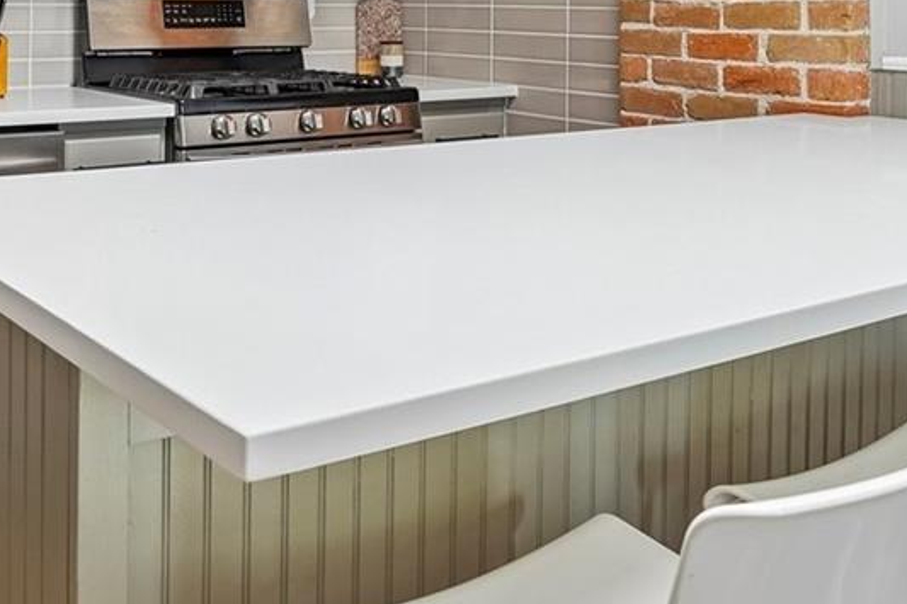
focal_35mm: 42
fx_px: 1058
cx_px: 272
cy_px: 0
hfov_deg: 45.4
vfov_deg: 29.7
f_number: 8
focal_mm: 14
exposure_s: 1/20
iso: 400
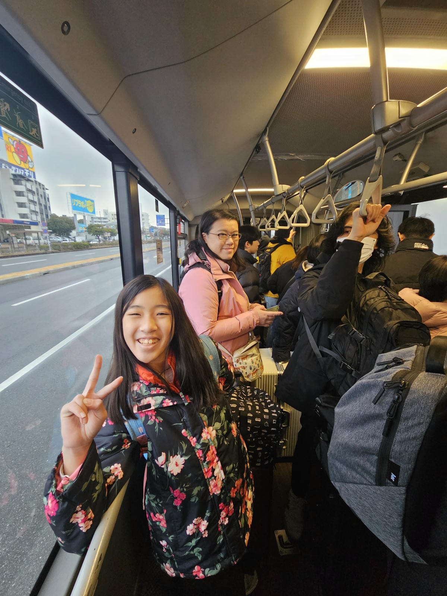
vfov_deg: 106.2
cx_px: 224
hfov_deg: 89.9
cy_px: 298
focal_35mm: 13
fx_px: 224
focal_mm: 2.2
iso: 200
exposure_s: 1/60
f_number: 2.2
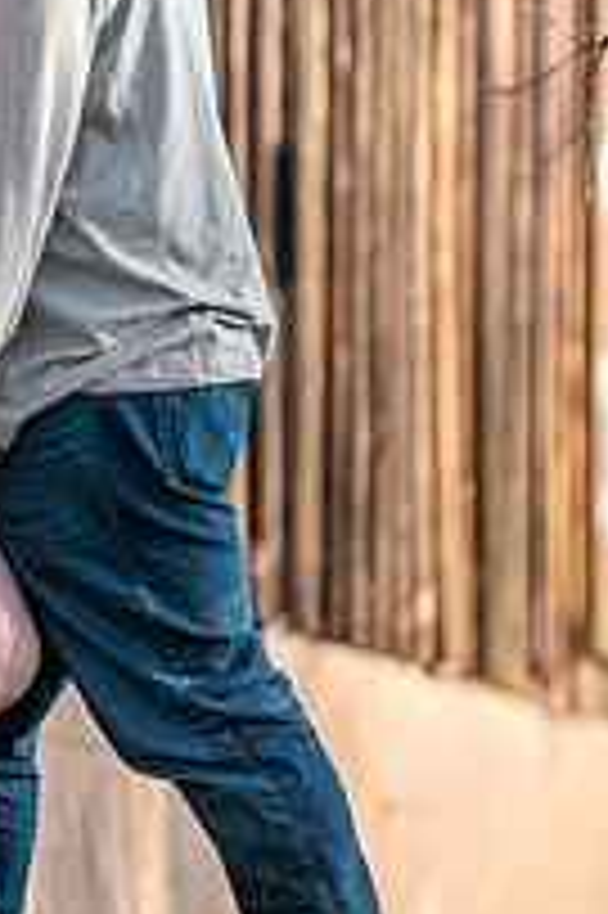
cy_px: 149
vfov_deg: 4.6
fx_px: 11266
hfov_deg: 3.1
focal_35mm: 444
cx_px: 0
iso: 50
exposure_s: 1/250
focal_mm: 200
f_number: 2.8
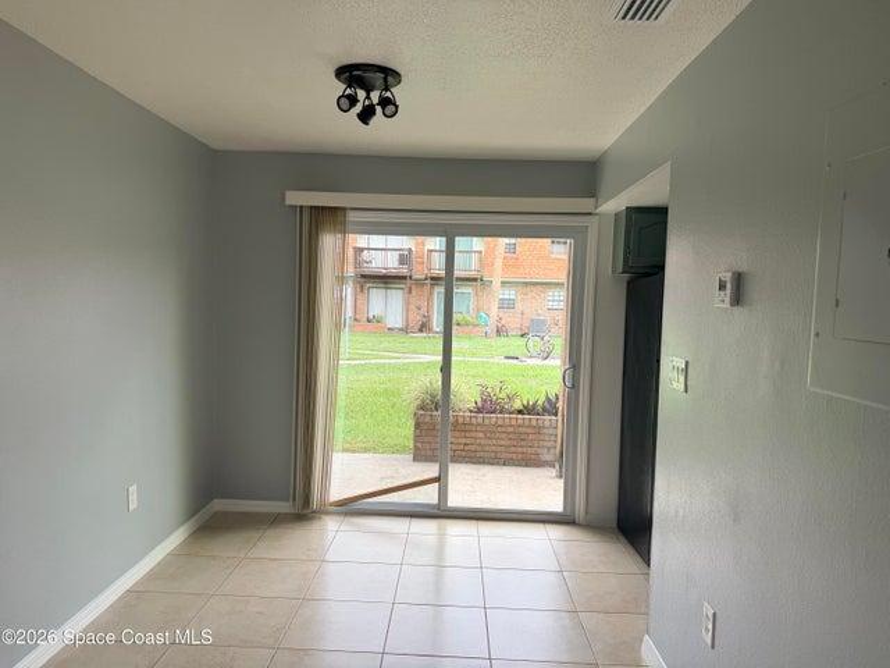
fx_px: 617
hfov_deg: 71.6
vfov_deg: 56.8
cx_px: 445
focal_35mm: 24
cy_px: 334
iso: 64
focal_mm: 6.76
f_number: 1.78
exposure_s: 1/247
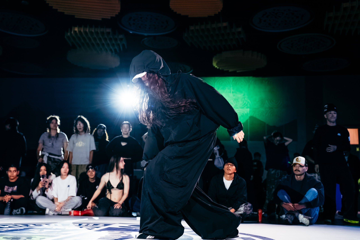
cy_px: 120
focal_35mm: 44
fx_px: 440
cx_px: 180
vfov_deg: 30.5
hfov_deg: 44.5
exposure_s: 1/800
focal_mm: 44
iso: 3200
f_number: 2.8
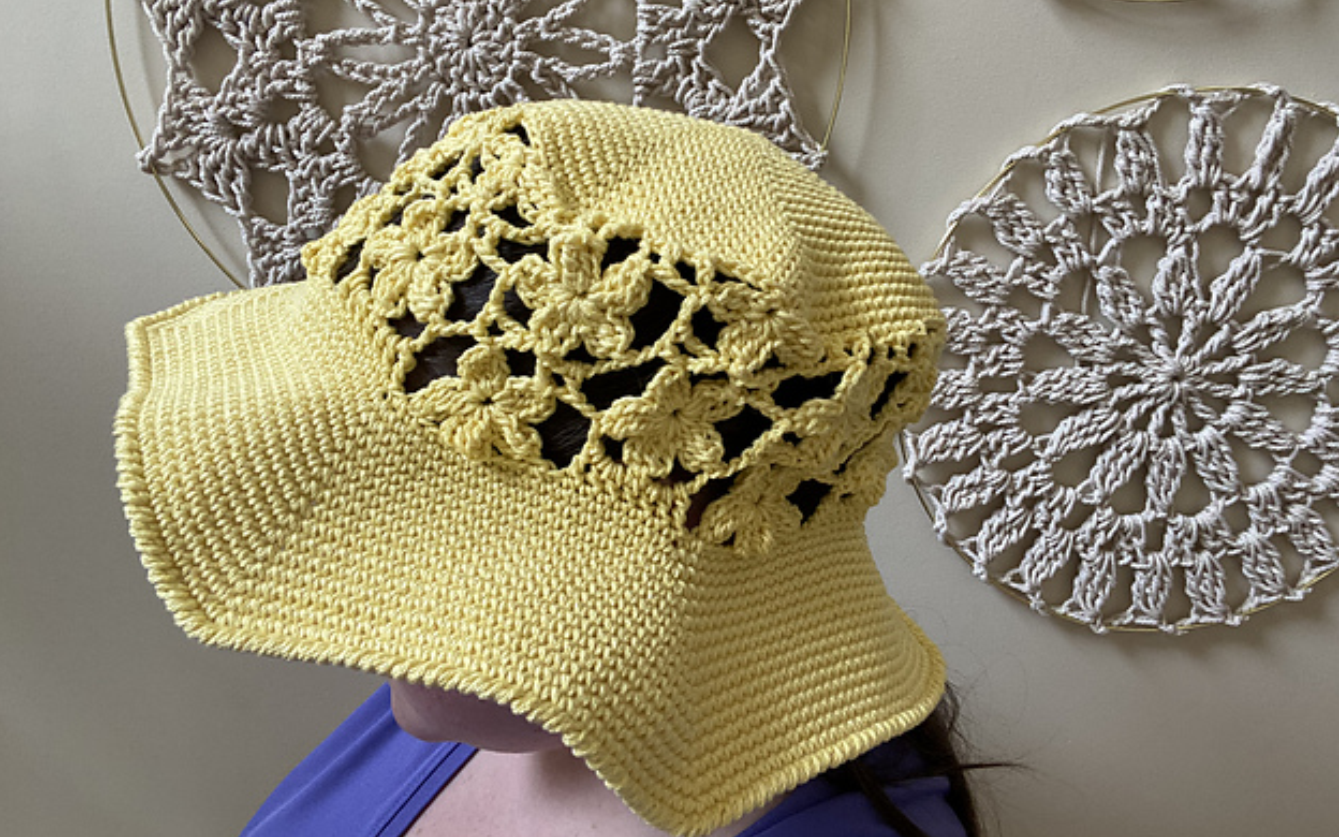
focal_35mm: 25
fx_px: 912
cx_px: 676
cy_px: 361
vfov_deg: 49.1
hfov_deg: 72.5
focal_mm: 2.71
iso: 125
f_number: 2.2
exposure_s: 1/60
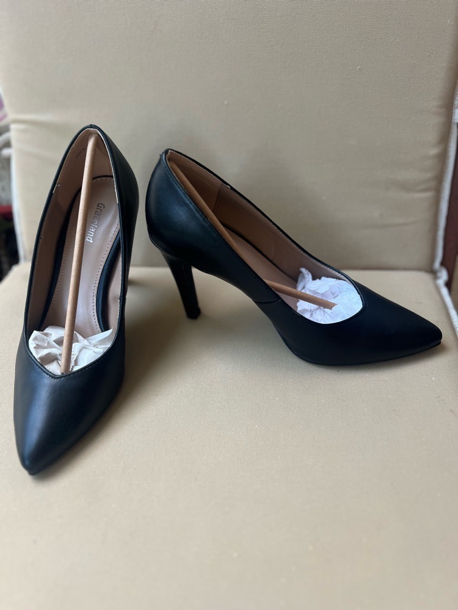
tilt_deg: -42.0
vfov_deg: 67.3
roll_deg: +2.1
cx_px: 229
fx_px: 459
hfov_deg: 53.1
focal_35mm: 26
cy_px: 305
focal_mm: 5.7
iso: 125
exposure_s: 1/103
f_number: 1.5
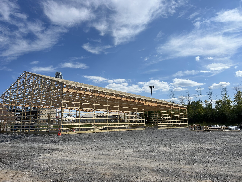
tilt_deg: +10.8
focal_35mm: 26
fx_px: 182
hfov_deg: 67.3
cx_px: 121
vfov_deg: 53.1
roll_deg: +1.0
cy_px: 91
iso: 50
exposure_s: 1/8000
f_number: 1.5
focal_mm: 5.7
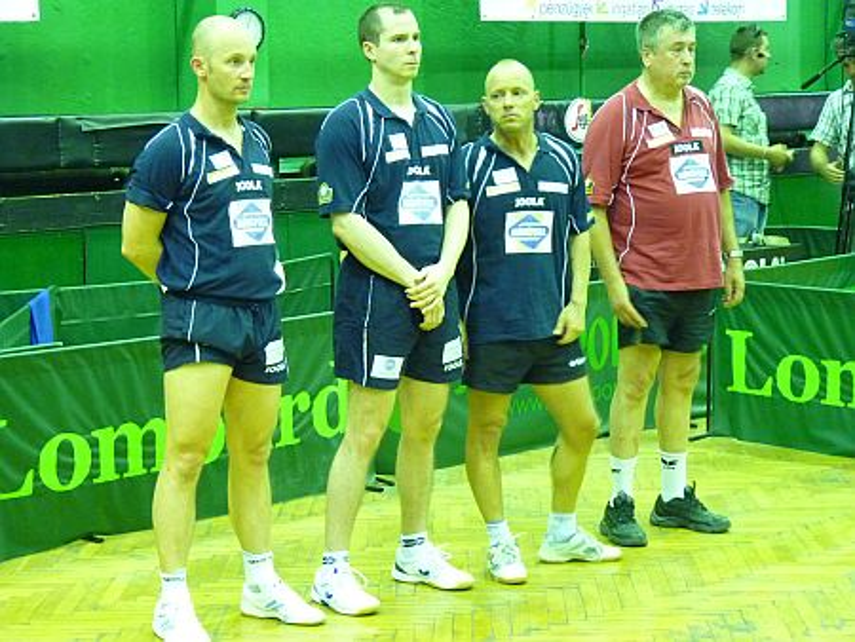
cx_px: 428
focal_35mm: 91
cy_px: 321
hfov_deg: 21.5
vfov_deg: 16.3
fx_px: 2249
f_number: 3.4
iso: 800
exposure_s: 1/10
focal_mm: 16.1
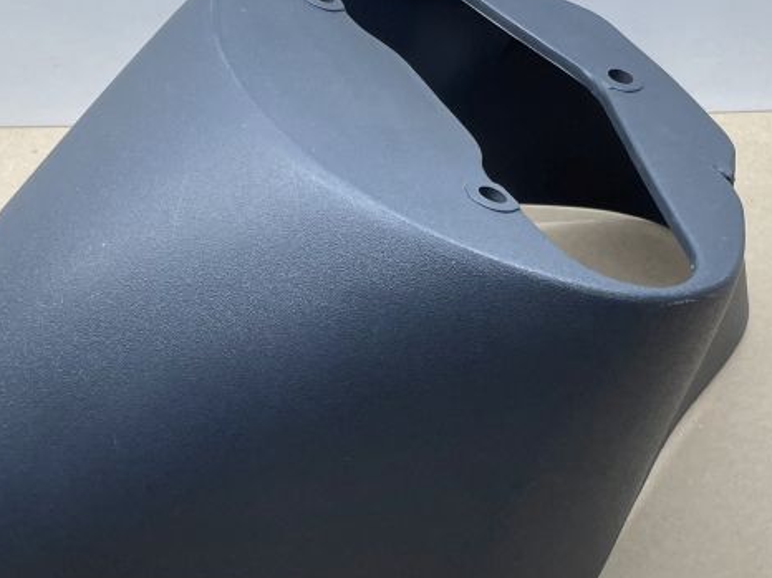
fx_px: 1493
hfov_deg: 29.0
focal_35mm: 67
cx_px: 394
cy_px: 386
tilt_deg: -51.7
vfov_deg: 21.8
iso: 80
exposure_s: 1/100
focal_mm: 4.2
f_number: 1.6
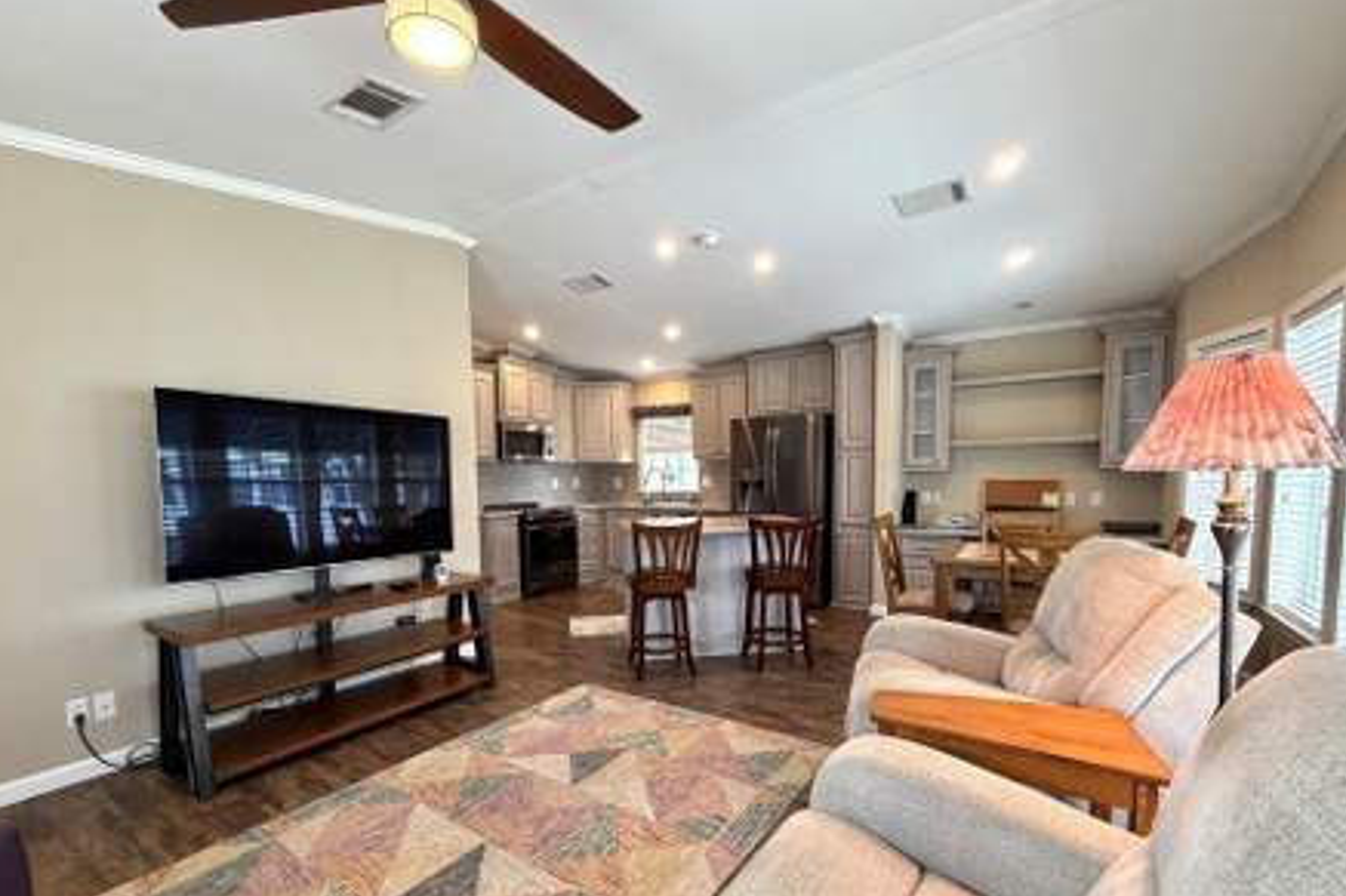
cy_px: 520
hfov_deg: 96.7
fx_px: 598
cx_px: 656
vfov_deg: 73.2
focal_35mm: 16
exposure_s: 1/120
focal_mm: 2.22
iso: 320
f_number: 2.2
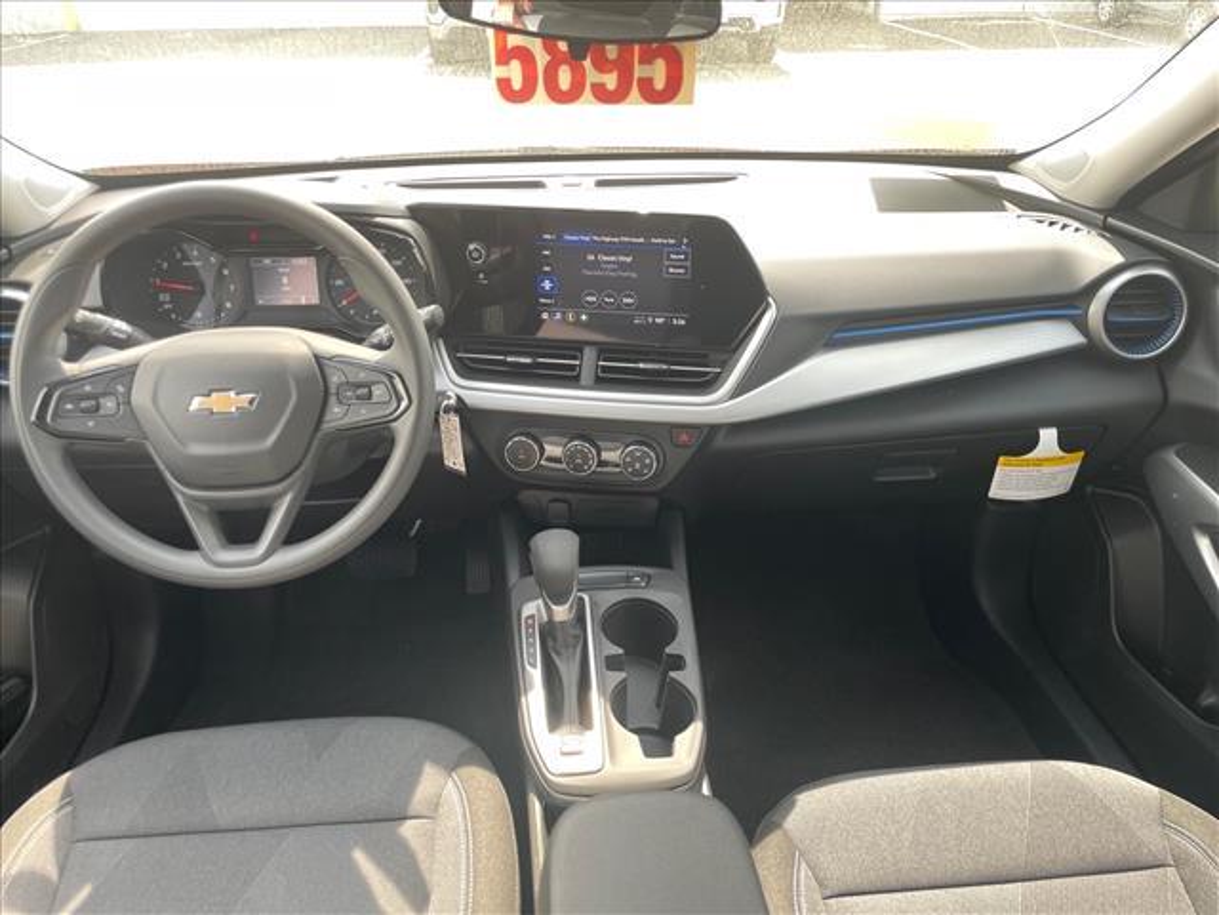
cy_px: 458
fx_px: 916
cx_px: 610
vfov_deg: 53.1
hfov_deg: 67.3
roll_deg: +0.4
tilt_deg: -28.0
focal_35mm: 26
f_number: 1.6
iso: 125
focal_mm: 4.2
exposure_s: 1/85
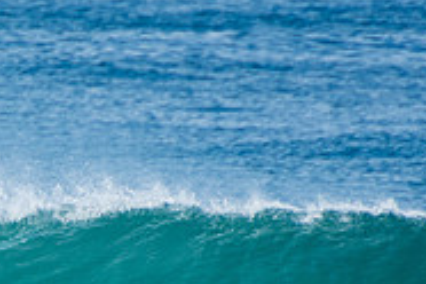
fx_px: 22186
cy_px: 434
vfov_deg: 0.7
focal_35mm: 1875
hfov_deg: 1.1
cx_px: -160
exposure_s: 1/1250
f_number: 5.6
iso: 280
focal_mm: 400
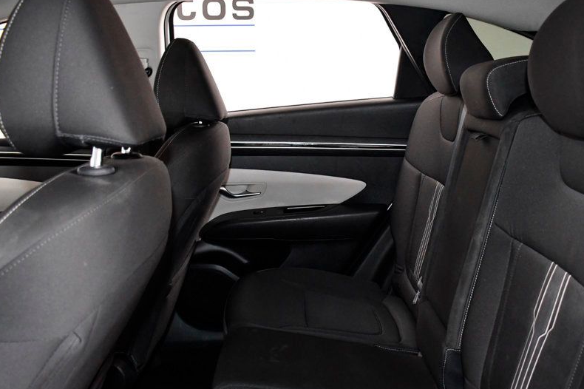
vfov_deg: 37.8
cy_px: 209
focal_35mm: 35
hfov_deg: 54.1
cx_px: 350
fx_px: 568
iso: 2500
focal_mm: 18
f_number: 4.5
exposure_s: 1/200
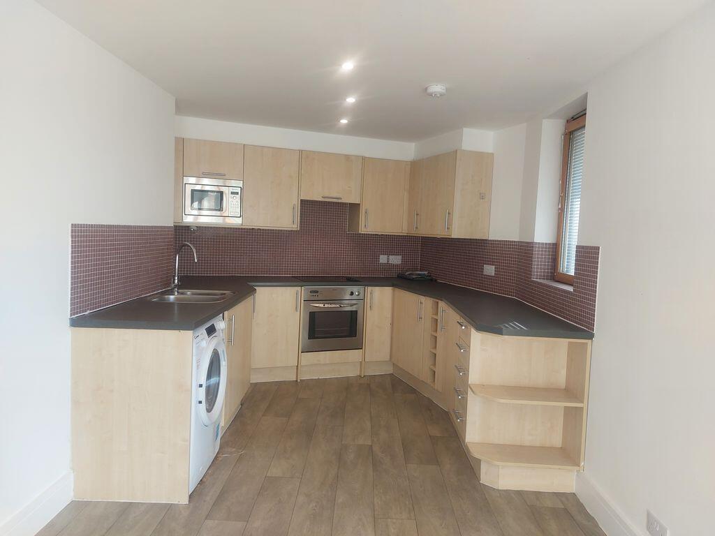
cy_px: 268
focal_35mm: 25
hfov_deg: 69.4
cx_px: 358
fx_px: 516
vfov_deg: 54.9
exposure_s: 1/100
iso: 80
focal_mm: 5.23
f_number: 1.8
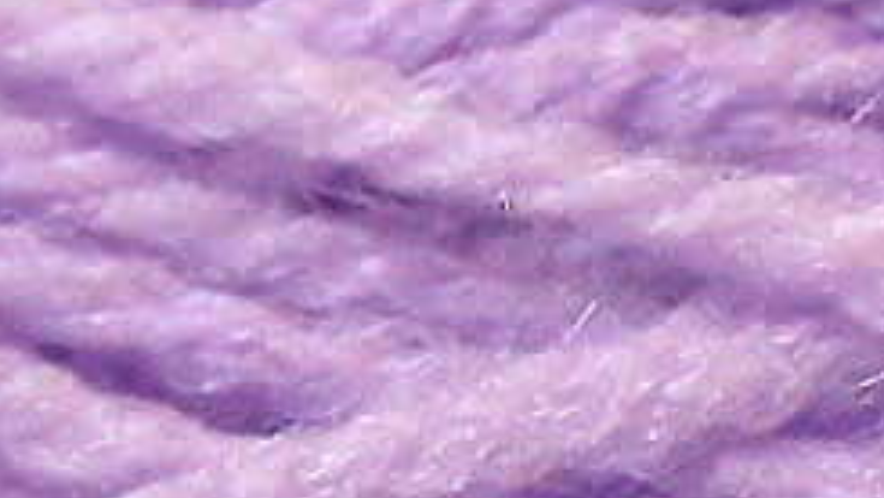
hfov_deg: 3.2
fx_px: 15710
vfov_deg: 1.8
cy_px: 787
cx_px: 996
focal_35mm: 670
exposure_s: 1/35.4
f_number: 3
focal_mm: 23.76
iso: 200
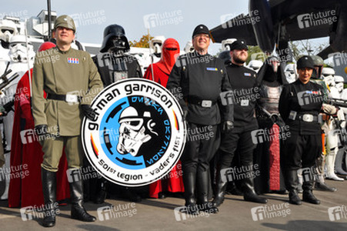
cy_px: 116
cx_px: 174
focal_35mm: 48
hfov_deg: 41.1
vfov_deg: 28.0
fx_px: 462
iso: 200
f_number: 11
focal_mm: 32
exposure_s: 1/200
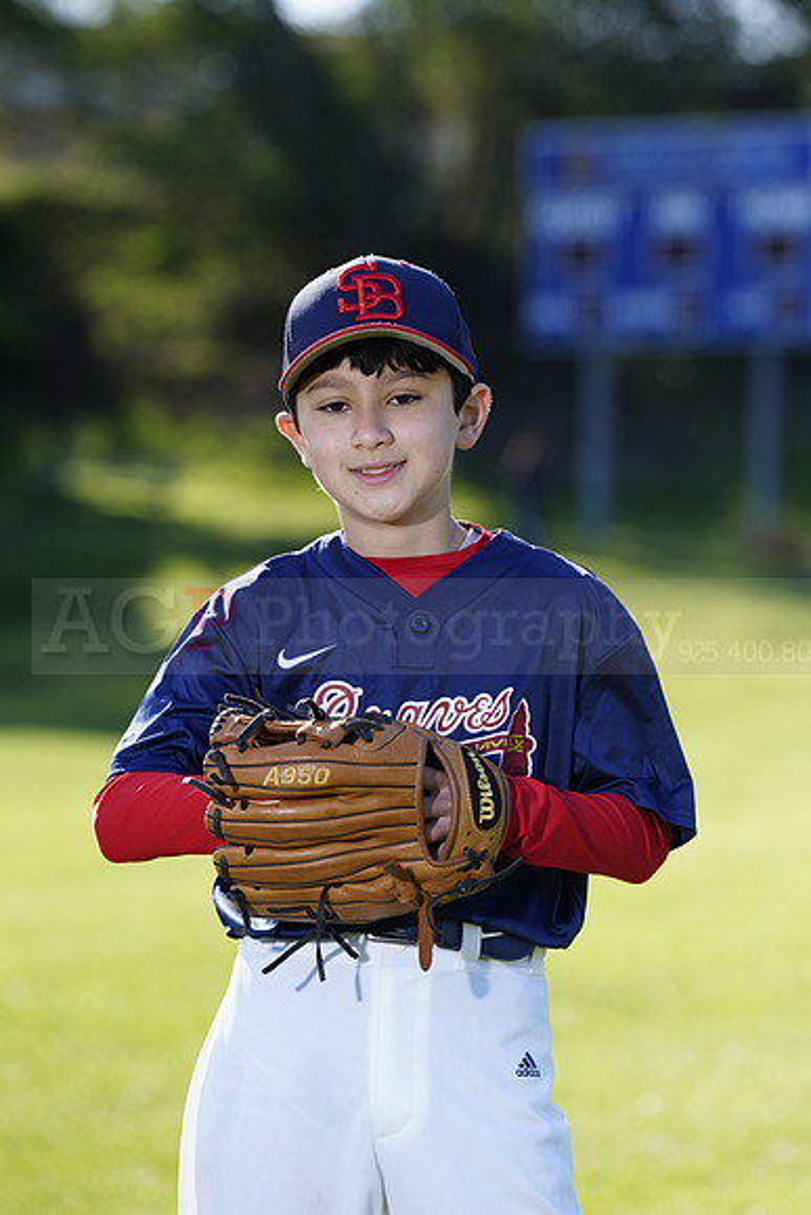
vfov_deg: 10.9
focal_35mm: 188
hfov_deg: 7.3
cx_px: 406
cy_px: 608
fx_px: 6349
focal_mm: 188
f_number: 5
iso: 100
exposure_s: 1/250
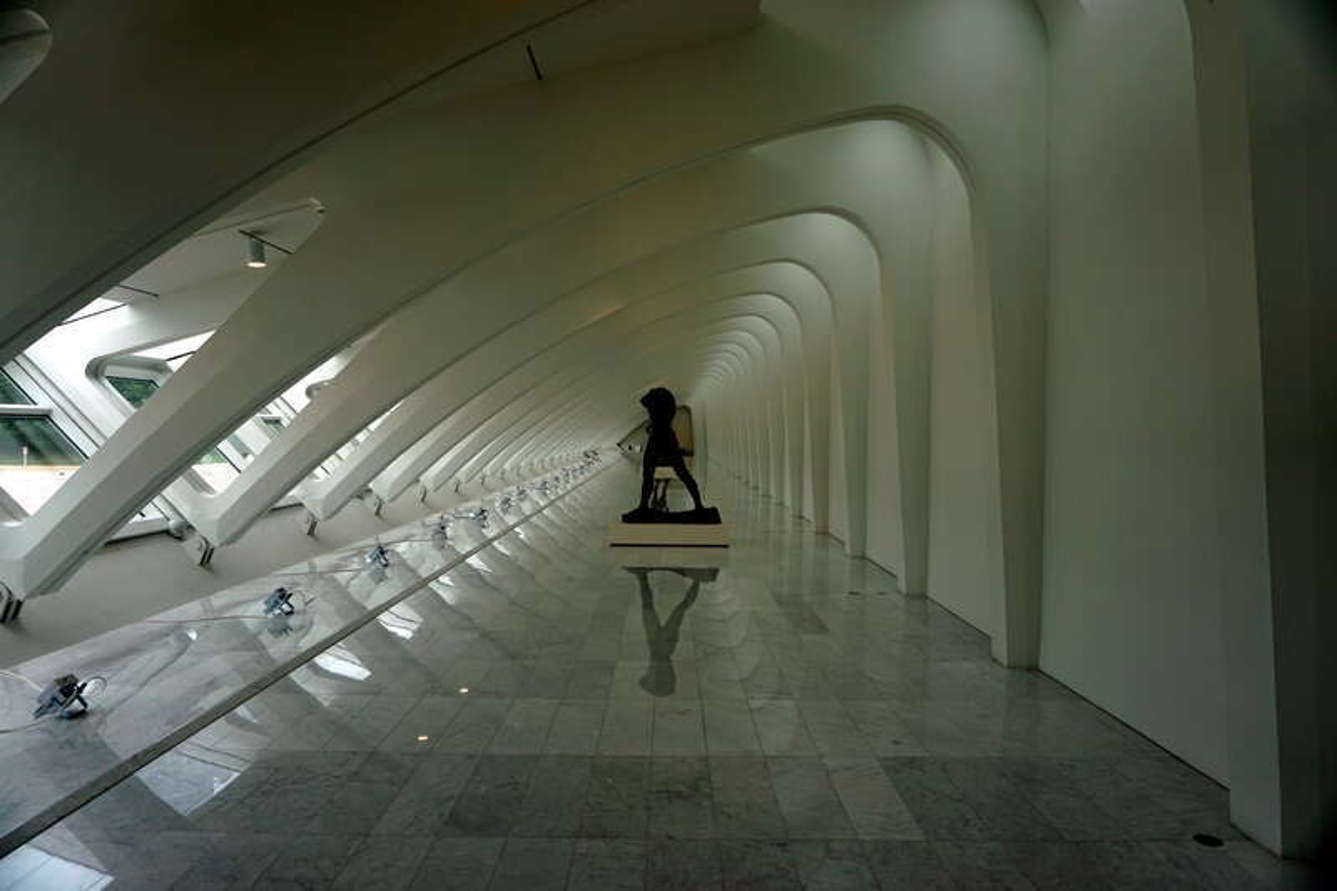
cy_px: 446
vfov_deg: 53.1
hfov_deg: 73.8
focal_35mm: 24
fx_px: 891
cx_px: 668
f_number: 4
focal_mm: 16
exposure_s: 1/160
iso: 125
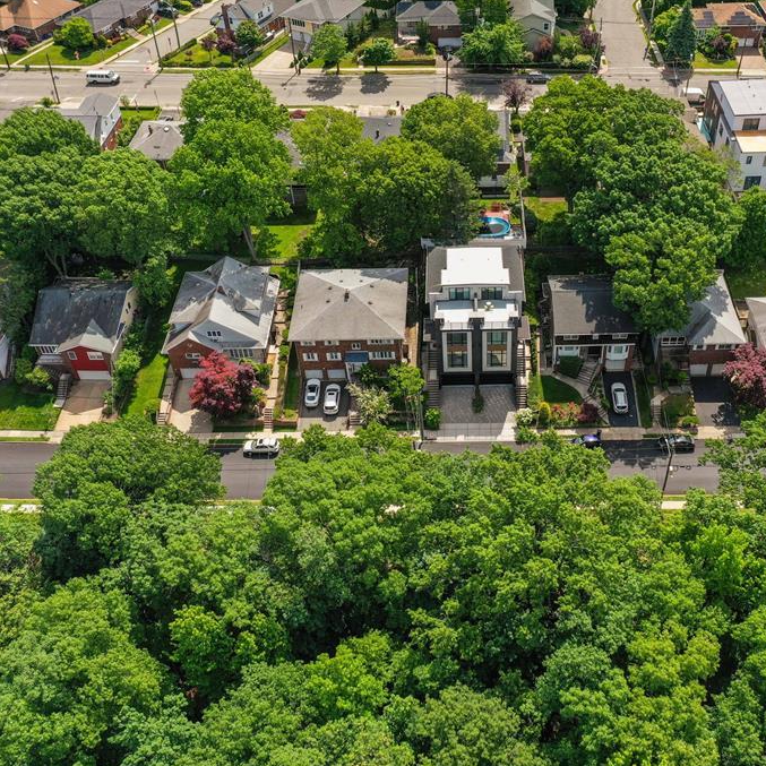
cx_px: 470
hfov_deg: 45.7
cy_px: 384
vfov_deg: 46.0
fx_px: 901
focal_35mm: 36
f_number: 4.5
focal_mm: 10.26
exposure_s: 1/500
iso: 100
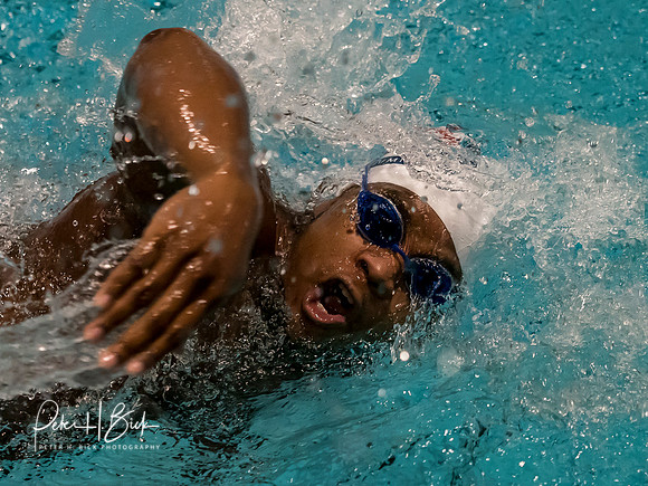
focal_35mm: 161
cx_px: 311
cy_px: 190
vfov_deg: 9.2
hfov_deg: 12.2
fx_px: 3020
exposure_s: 1/1000
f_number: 2.8
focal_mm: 50
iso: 3200
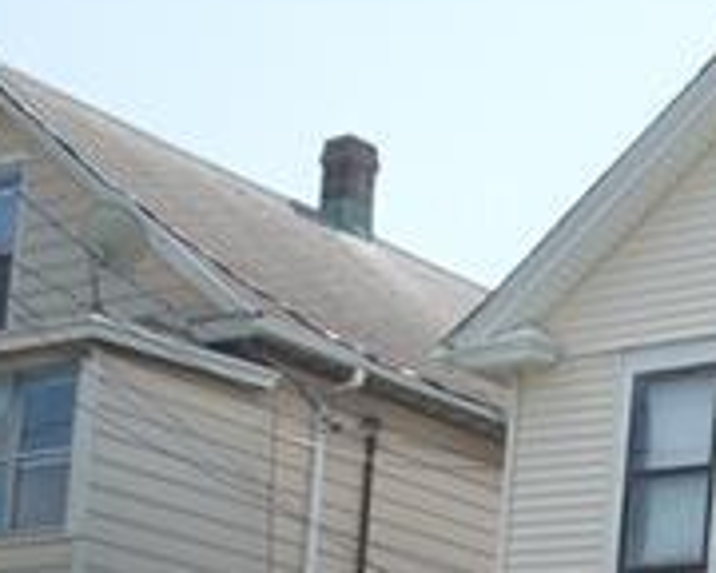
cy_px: 895
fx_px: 2204
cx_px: 899
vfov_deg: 13.8
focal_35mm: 104
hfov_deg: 17.4
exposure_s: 1/640
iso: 100
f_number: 3.3
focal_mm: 4.5
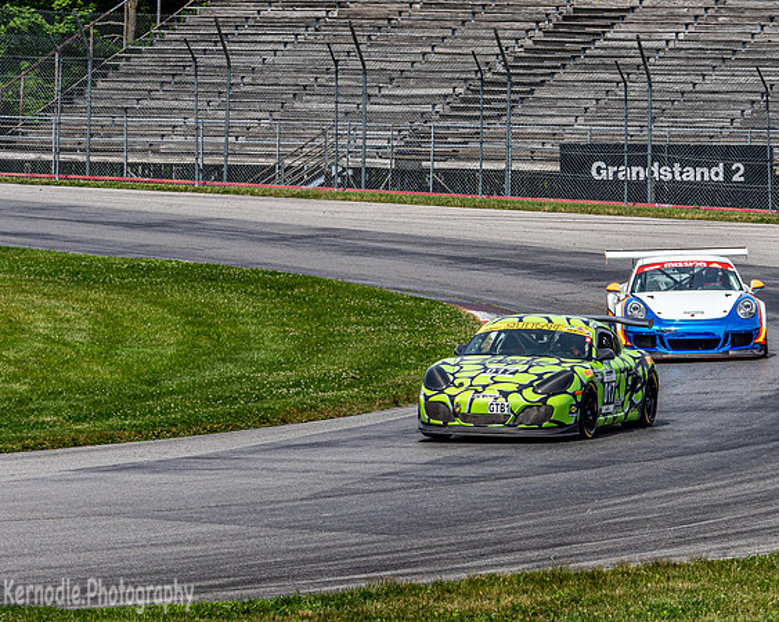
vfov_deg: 4.3
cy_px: 262
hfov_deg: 5.4
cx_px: 451
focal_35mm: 362
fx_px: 8333
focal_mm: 150
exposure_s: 1/320
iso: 200
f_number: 11
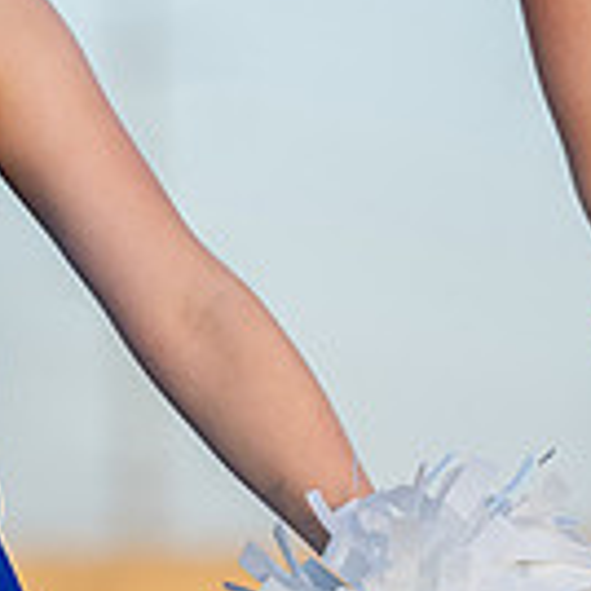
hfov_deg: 2.5
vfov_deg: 2.5
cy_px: 198
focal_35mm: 709
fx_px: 13695
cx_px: -230
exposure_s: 1/2500
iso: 500
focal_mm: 137
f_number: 2.8
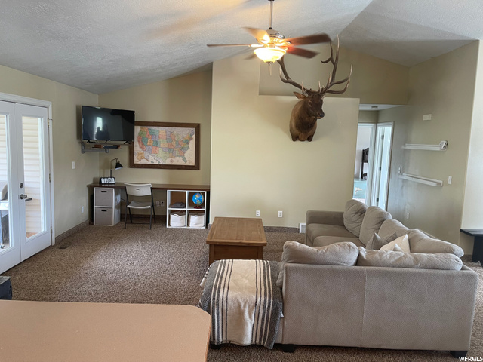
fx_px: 363
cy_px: 181
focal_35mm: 26
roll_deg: -2.2
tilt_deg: -7.2
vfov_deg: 53.1
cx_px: 242
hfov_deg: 67.3
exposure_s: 1/60
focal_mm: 5.1
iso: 125
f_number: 1.6
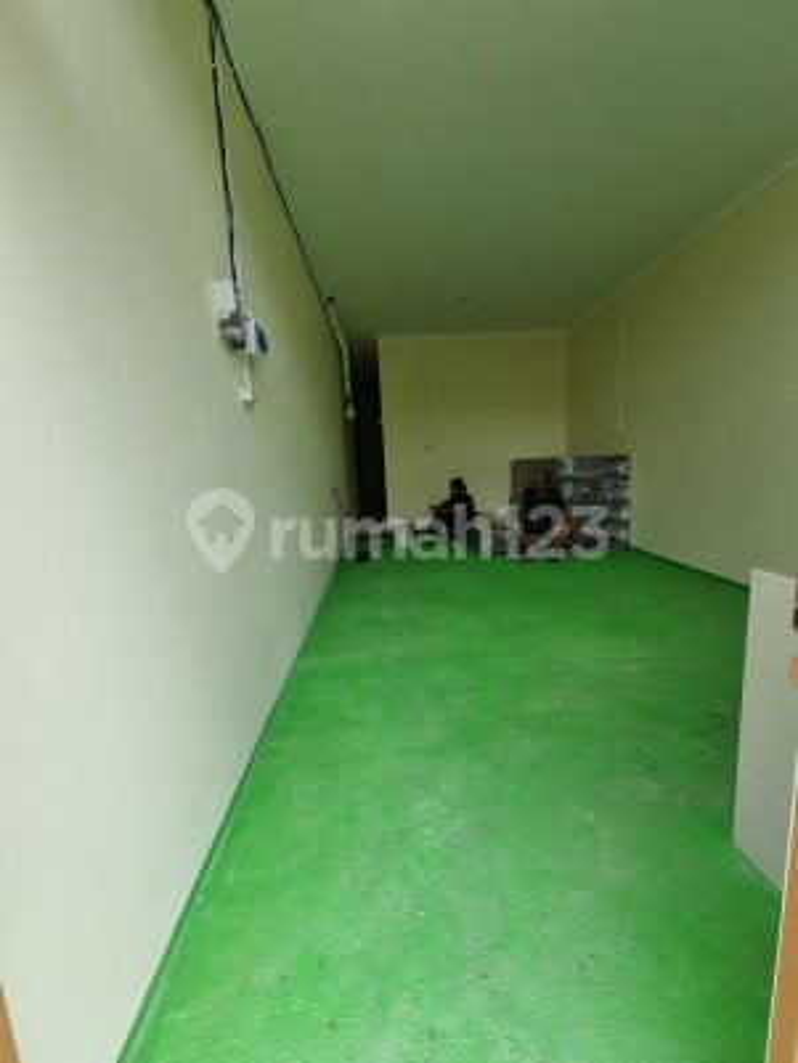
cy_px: 532
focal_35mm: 13
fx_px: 399
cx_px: 399
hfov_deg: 89.9
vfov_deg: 106.2
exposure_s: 1/638
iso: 50
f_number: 2.2
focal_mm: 2.2
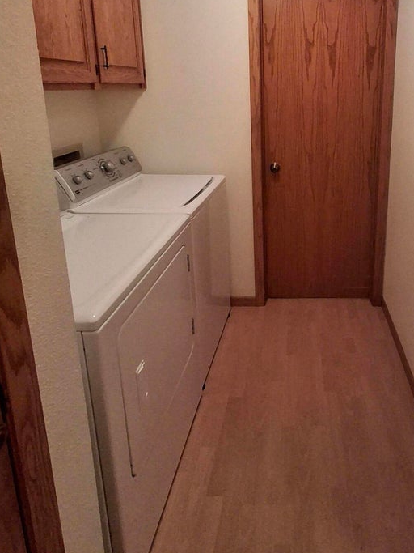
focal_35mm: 24
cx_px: 303
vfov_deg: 68.9
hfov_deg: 54.5
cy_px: 170
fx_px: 383
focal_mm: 1.64
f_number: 2.2
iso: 200
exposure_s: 1/40
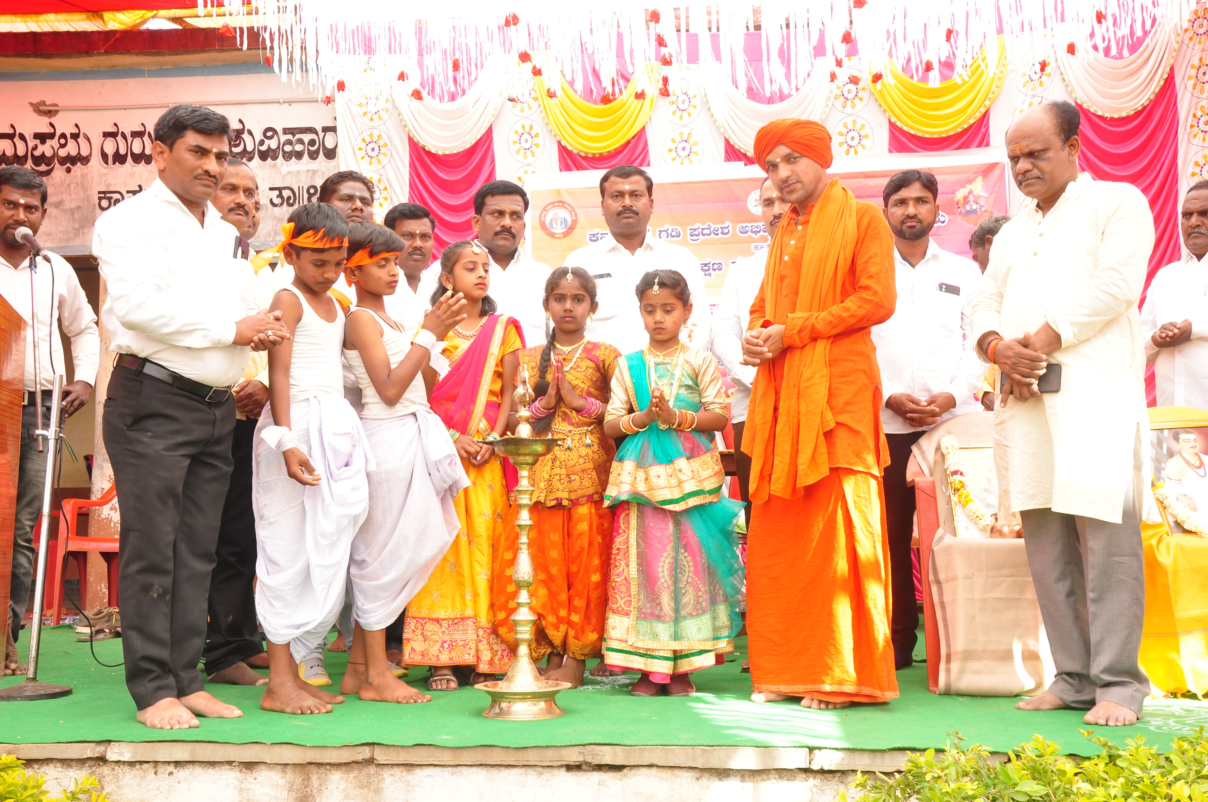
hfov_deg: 51.3
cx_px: 604
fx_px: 1257
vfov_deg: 35.4
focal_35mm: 38
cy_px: 401
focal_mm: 25
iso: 800
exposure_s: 1/125
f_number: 10
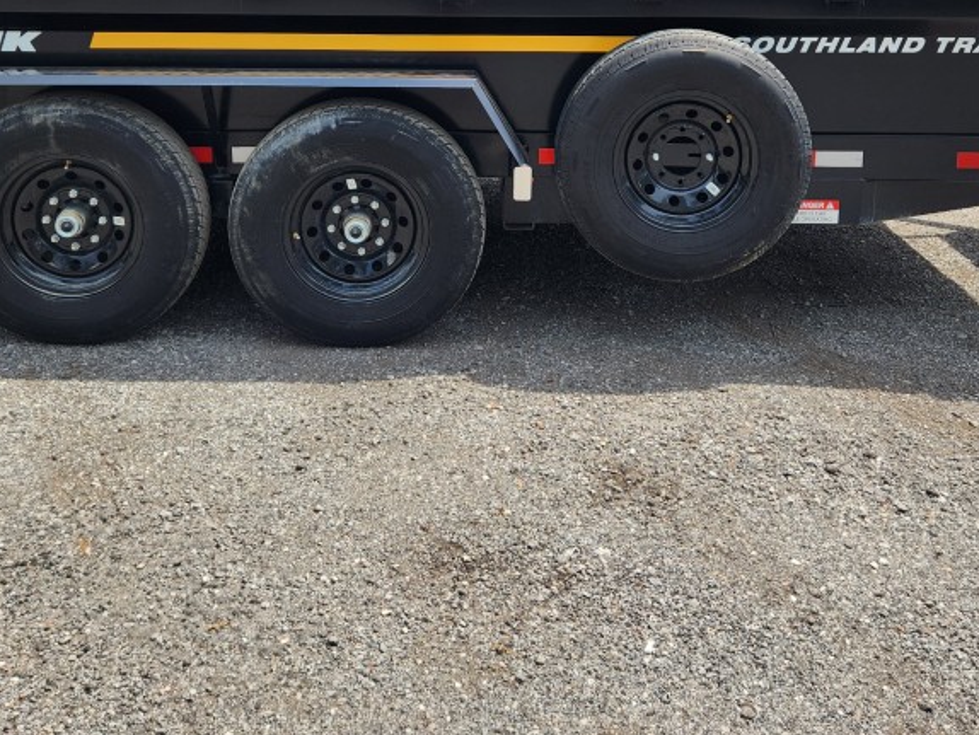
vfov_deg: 33.7
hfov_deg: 45.8
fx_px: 1160
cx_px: 490
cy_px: 107
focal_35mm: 41
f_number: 1.8
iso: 20
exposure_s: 1/871
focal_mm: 5.4
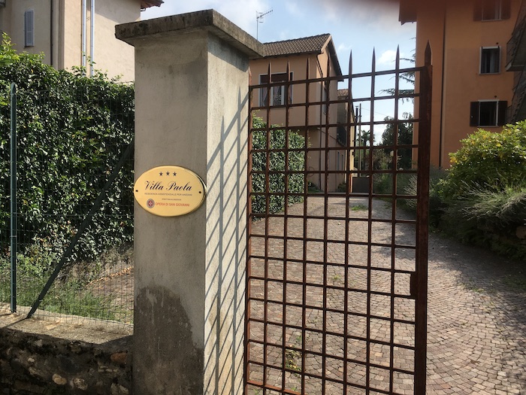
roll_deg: -0.9
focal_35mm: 29
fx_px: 441
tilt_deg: -2.2
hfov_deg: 61.7
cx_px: 263
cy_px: 198
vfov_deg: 48.2
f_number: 2.2
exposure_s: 1/1350
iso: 25
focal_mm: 4.15
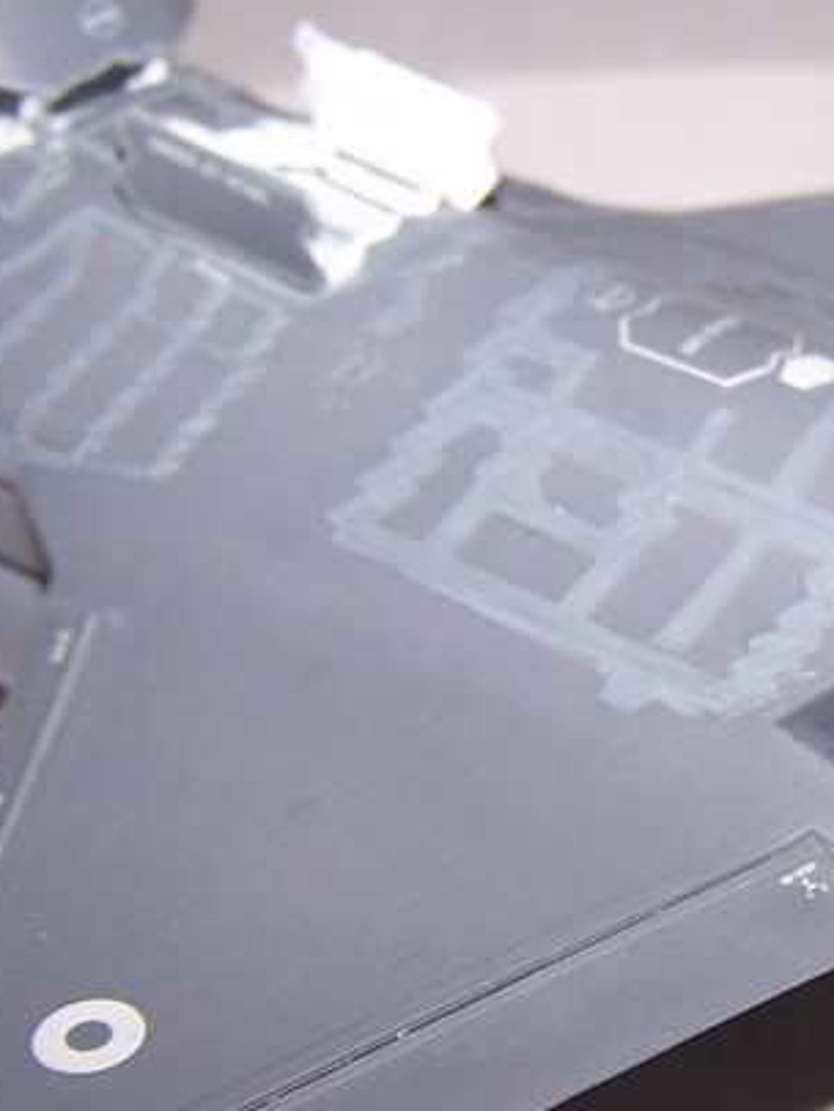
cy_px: 716
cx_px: 830
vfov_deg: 19.6
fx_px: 3211
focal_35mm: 100
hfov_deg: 14.6
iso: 80
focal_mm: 6.3
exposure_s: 1/60
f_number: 2.8
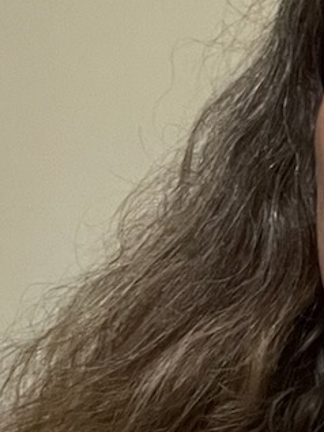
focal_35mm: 121
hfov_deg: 11.1
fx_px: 1509
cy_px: 546
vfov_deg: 15.6
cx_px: 643
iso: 500
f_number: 2.2
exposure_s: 1/30
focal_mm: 2.71
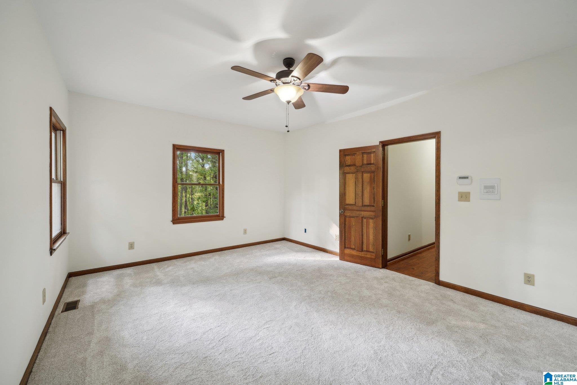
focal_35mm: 14
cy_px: 192
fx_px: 224
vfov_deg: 81.2
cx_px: 288
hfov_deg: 104.3
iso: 400
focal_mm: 14
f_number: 8
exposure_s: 1/6
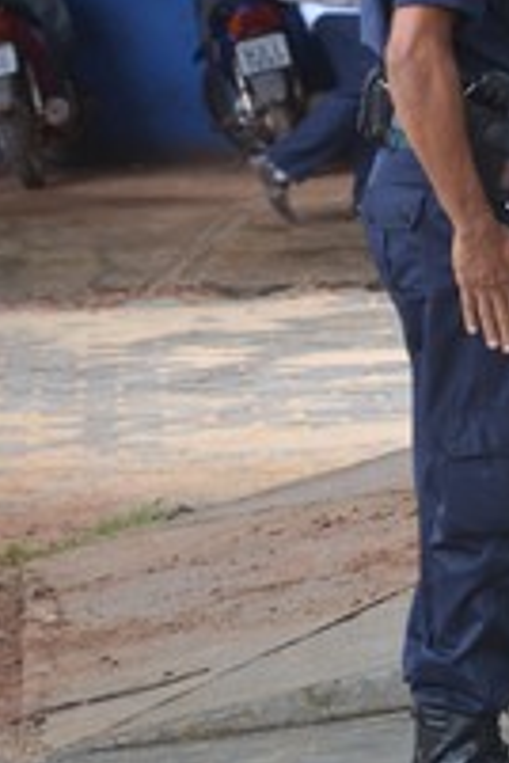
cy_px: 228
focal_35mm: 336
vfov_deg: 6.1
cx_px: 505
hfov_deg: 4.1
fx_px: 7125
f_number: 5.6
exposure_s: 1/125
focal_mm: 100
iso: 450
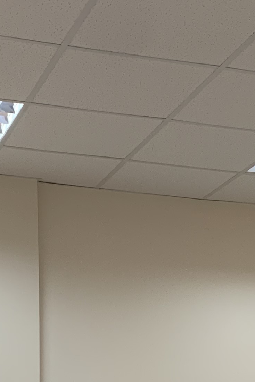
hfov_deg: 13.8
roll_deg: -0.3
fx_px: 1052
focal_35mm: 99
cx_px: 203
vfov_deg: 19.4
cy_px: 458
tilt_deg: +3.4
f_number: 1.8
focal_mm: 4.25
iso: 80
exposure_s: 1/50
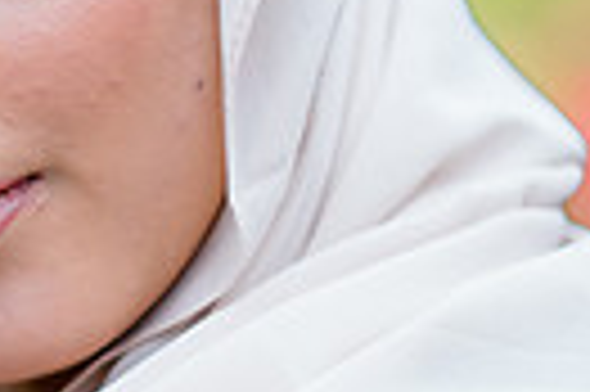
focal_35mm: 377
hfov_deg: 5.4
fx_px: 6171
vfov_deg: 3.6
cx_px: -513
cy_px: 264
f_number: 1.4
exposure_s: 1/2000
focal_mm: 85
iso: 100
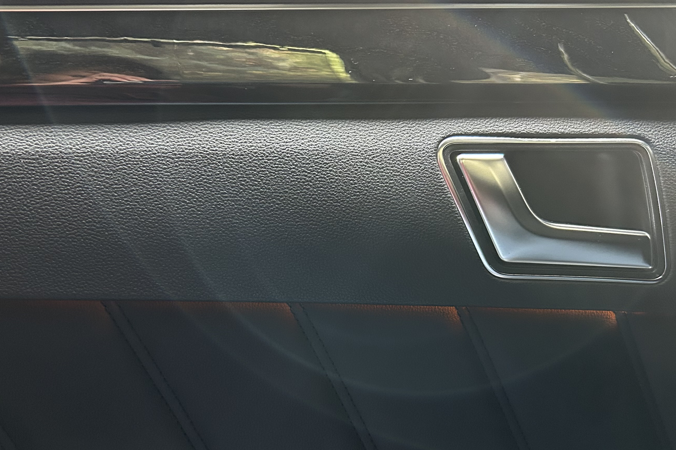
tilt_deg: -15.0
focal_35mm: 42
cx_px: 311
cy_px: 314
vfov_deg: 31.5
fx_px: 789
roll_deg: +2.2
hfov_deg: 46.4
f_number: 1.5
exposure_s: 1/42
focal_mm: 5.7
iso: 500
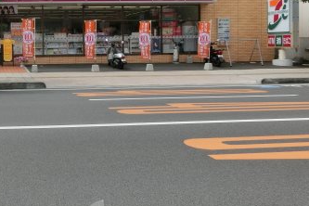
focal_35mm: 48
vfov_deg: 27.7
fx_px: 412
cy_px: 56
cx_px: 17
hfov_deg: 37.7
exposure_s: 1/1000
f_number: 3
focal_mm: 4.24
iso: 80
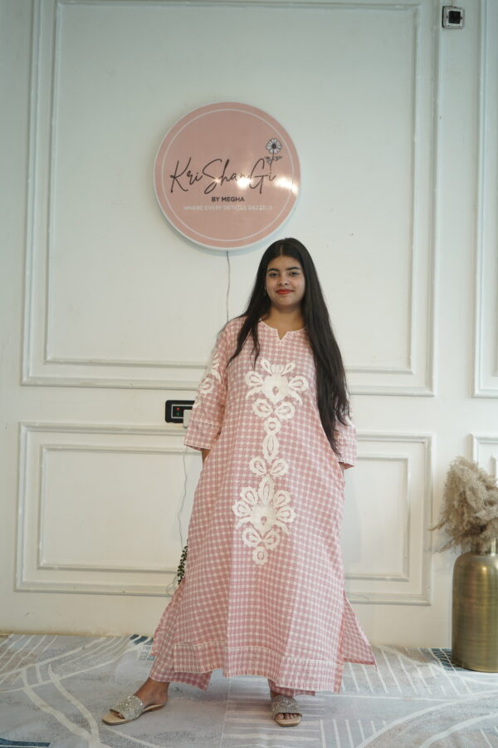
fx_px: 809
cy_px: 374
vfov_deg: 49.6
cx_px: 249
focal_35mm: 39
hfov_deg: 34.2
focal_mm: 39
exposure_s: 1/100
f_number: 5.6
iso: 160
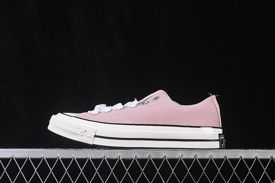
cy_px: 92
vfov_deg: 18.2
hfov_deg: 27.0
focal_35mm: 75
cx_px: 138
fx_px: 573
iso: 160
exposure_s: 1/80
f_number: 8
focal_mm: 50
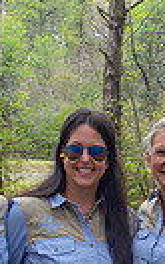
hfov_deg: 9.2
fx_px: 1023
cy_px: 375
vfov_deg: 14.0
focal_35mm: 142
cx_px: 171
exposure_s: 1/400
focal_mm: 32
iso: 400
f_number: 5
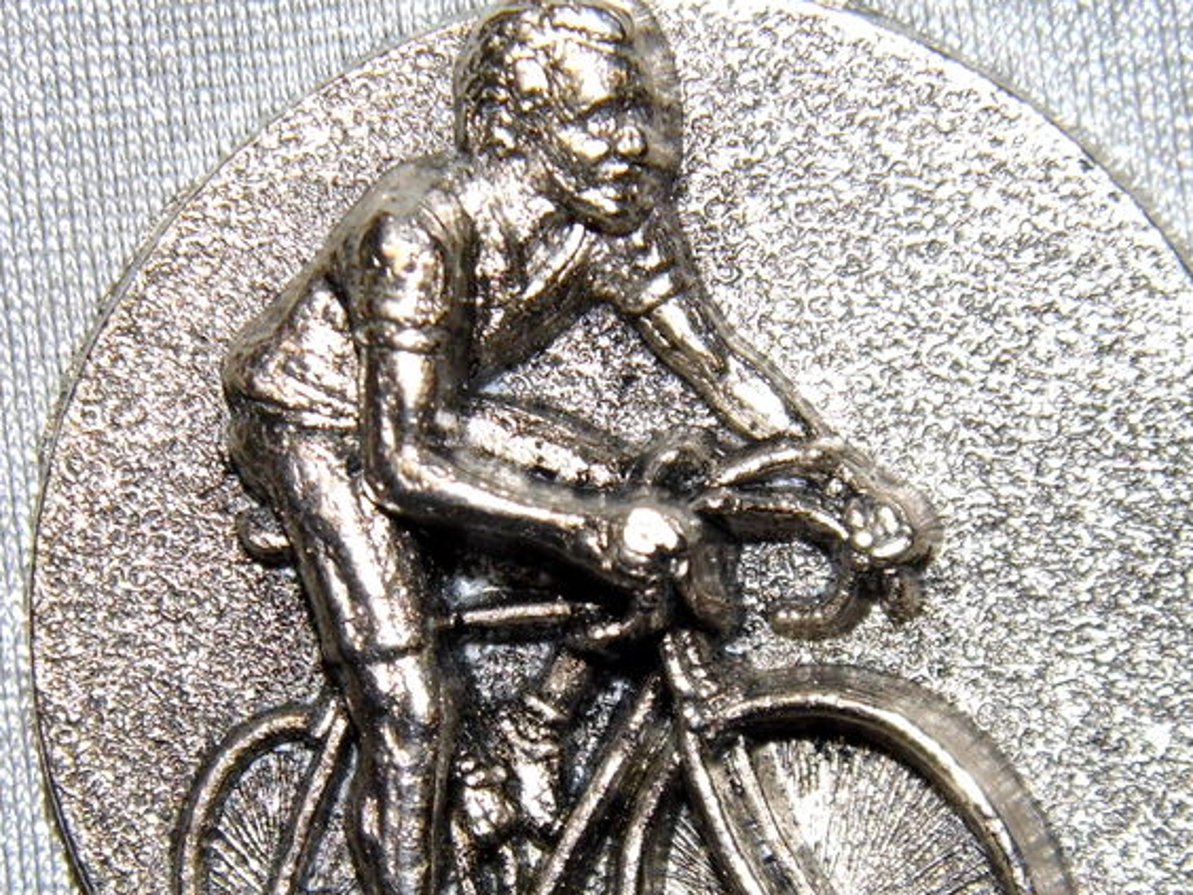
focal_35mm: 188
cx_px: 628
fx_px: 6479
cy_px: 563
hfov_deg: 10.5
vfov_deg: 7.9
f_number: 4.5
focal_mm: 19
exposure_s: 1/60
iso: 100
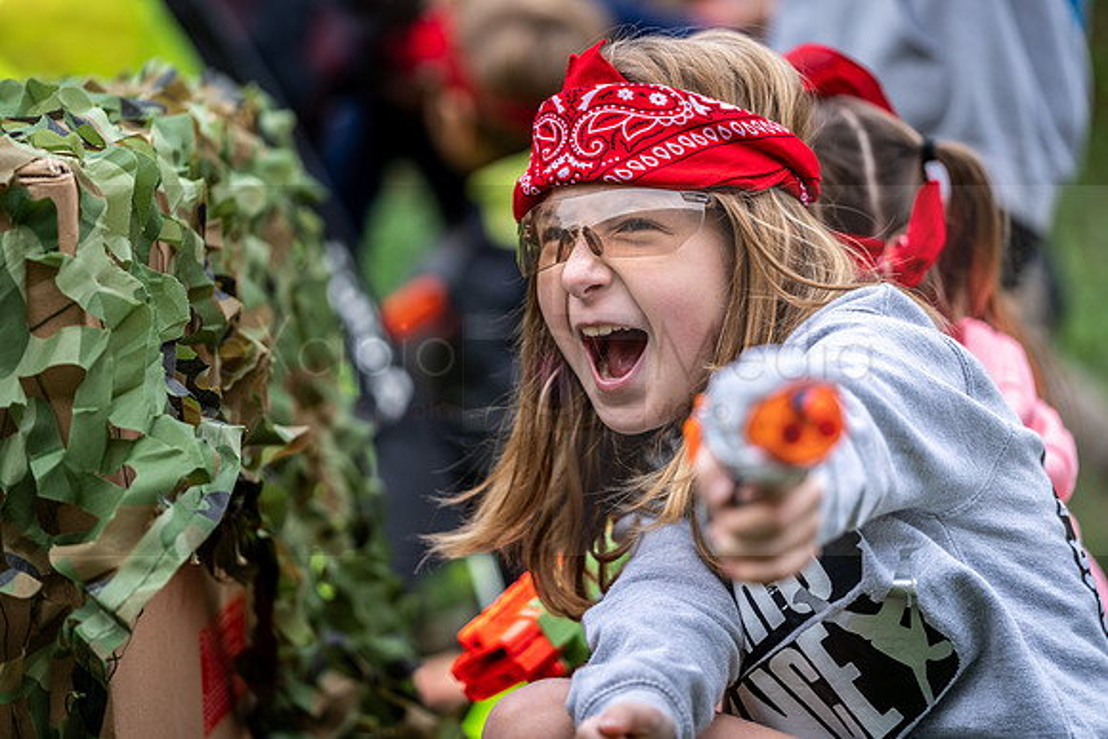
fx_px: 4041
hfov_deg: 15.6
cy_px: 348
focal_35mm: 131
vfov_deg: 10.5
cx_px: 587
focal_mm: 124
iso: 100
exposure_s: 1/160
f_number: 2.8
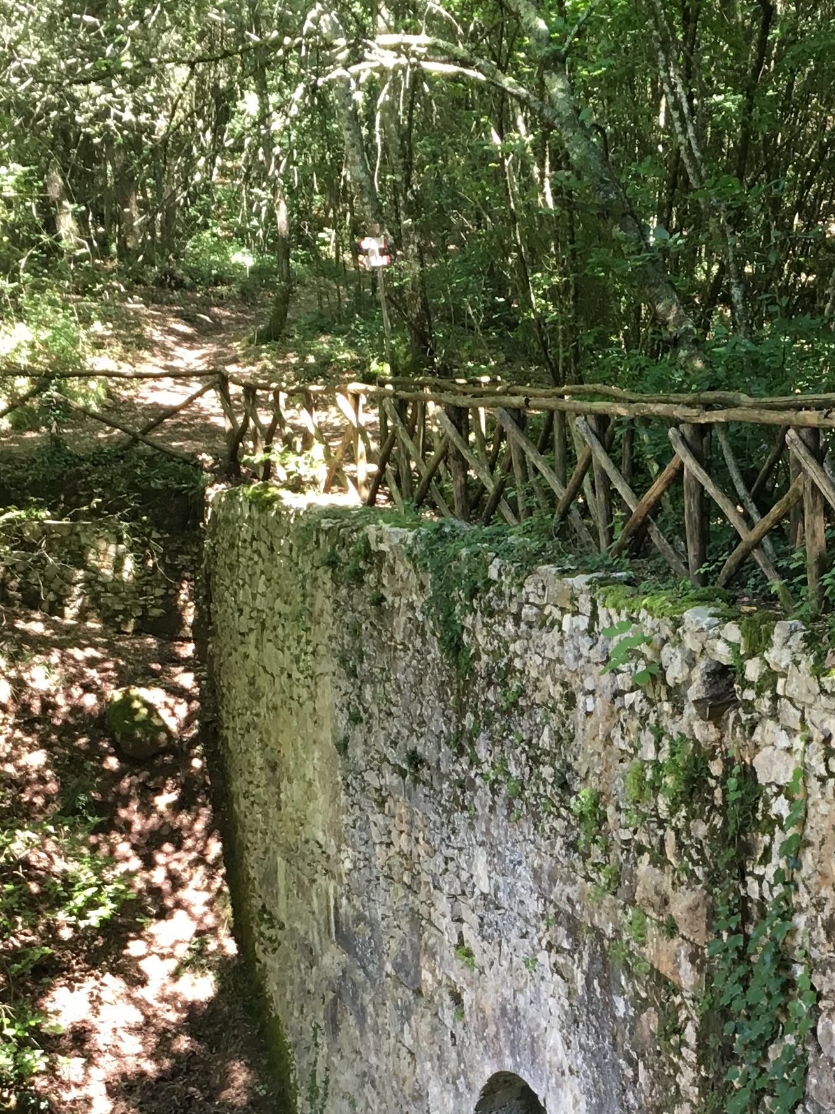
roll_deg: +1.3
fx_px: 2155
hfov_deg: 21.7
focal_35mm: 67
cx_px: 642
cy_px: 943
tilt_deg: -13.0
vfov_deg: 28.2
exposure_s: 1/33
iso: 32
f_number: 2.2
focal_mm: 4.15
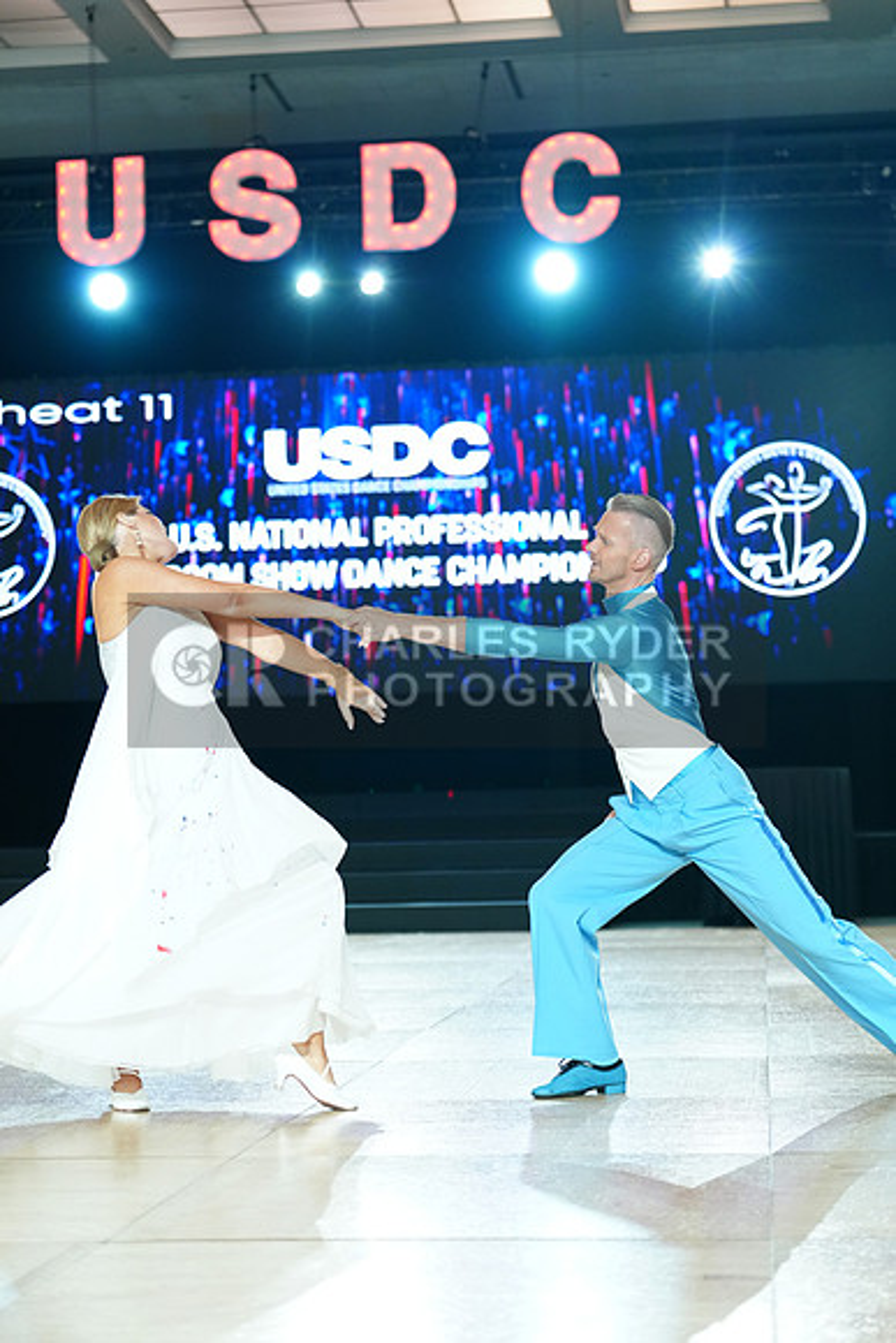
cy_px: 672
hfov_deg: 19.5
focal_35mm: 70
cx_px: 448
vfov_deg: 28.8
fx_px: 2612
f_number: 2.8
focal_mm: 70
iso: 2000
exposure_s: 1/400
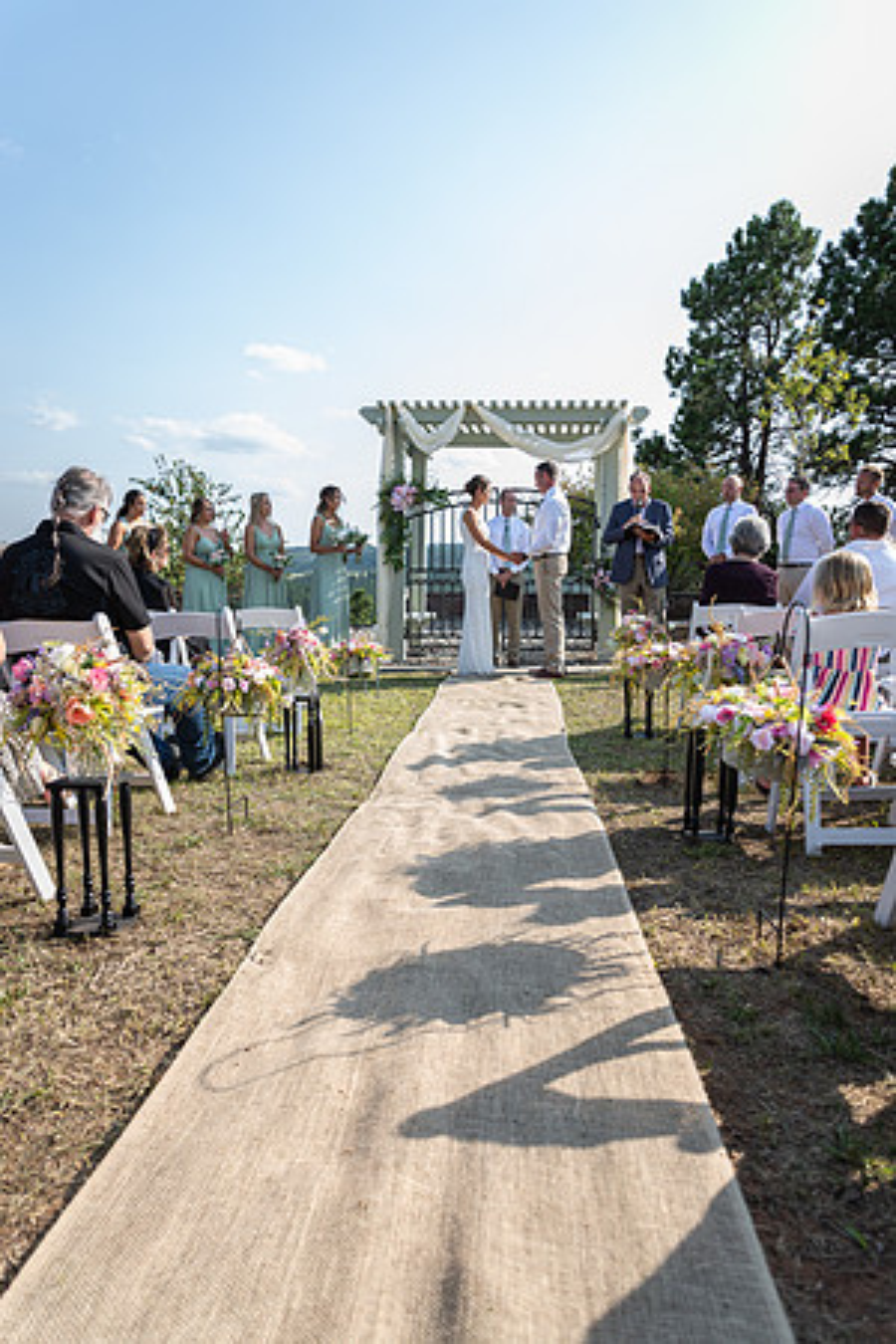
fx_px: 896
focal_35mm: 24
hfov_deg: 53.1
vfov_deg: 73.7
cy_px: 672
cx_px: 448
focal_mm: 24
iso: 64
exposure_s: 1/320
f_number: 3.5
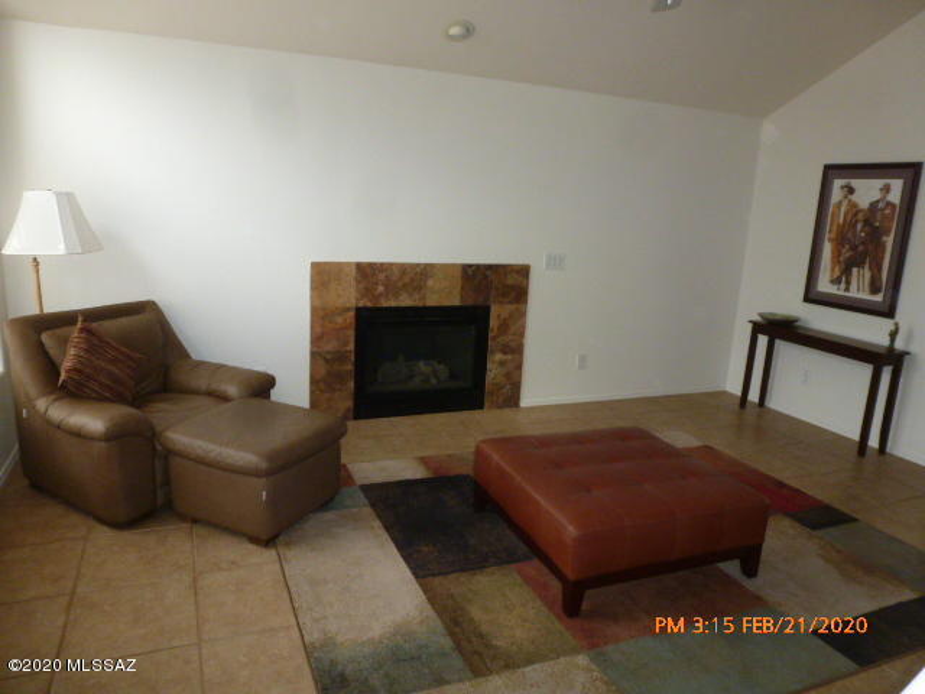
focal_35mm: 24
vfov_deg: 56.8
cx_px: 462
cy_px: 347
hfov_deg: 71.6
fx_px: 641
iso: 250
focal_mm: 4.3
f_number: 3.3
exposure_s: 1/60
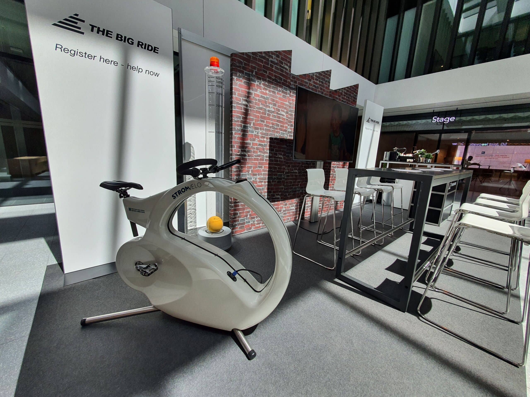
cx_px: 265
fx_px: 199
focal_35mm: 13
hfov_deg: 106.2
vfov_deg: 89.9
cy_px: 198
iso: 50
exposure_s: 1/318
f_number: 2.2
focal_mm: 1.8
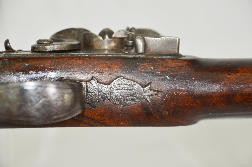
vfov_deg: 9.6
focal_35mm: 142
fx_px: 995
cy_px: 84
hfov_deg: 14.4
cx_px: 126
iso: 160
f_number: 5.6
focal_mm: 95
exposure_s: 1/250
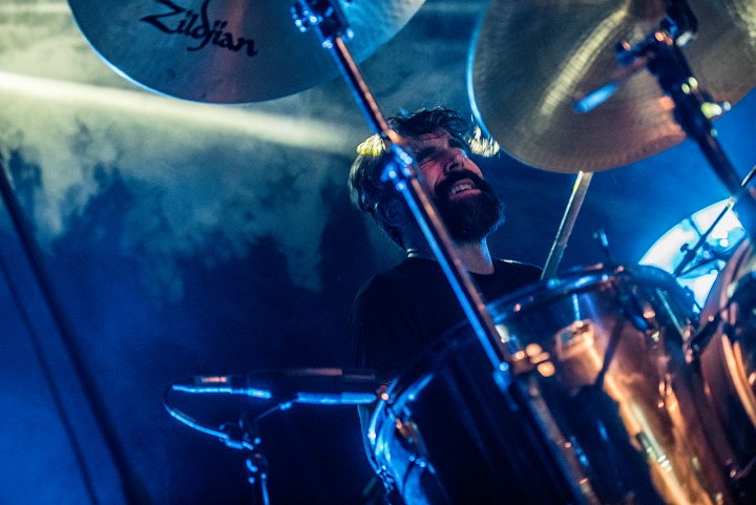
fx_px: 1933
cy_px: 252
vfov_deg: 14.9
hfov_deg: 22.1
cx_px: 378
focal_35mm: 92
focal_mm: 92
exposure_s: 1/100
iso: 2500
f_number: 2.8
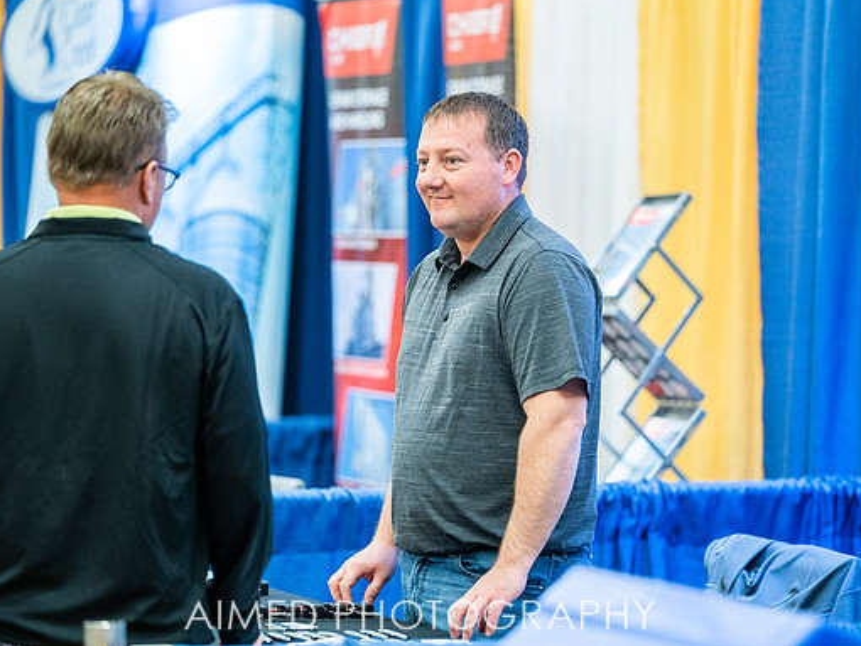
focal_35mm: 165
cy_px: 321
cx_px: 422
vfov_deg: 9.0
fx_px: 4106
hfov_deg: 12.0
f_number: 2.8
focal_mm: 151
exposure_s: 1/160
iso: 3200
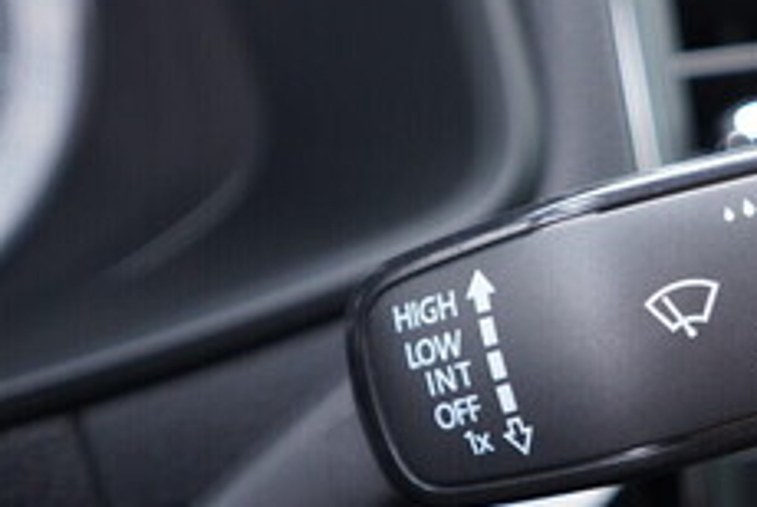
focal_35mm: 86
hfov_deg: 23.2
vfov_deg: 15.9
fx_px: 1811
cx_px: 629
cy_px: 295
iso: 500
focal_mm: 24
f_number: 2.8
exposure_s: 1/40
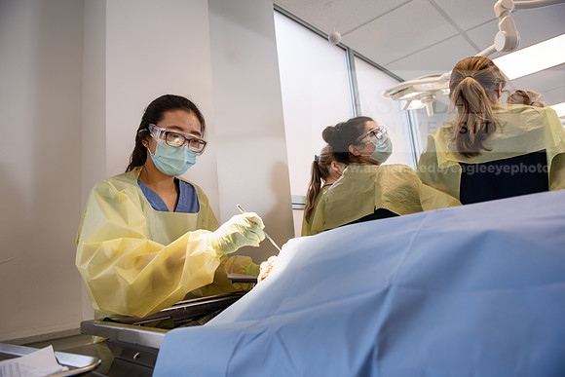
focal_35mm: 26
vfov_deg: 49.6
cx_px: 282
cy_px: 188
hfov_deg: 69.4
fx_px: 408
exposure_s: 1/200
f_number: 4
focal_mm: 26
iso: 320
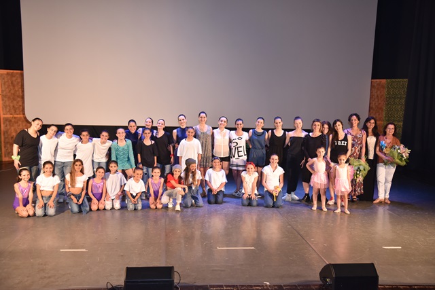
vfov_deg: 33.4
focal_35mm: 40
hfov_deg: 48.4
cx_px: 218
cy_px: 145
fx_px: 483
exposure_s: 1/200
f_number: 4
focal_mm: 40
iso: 2000
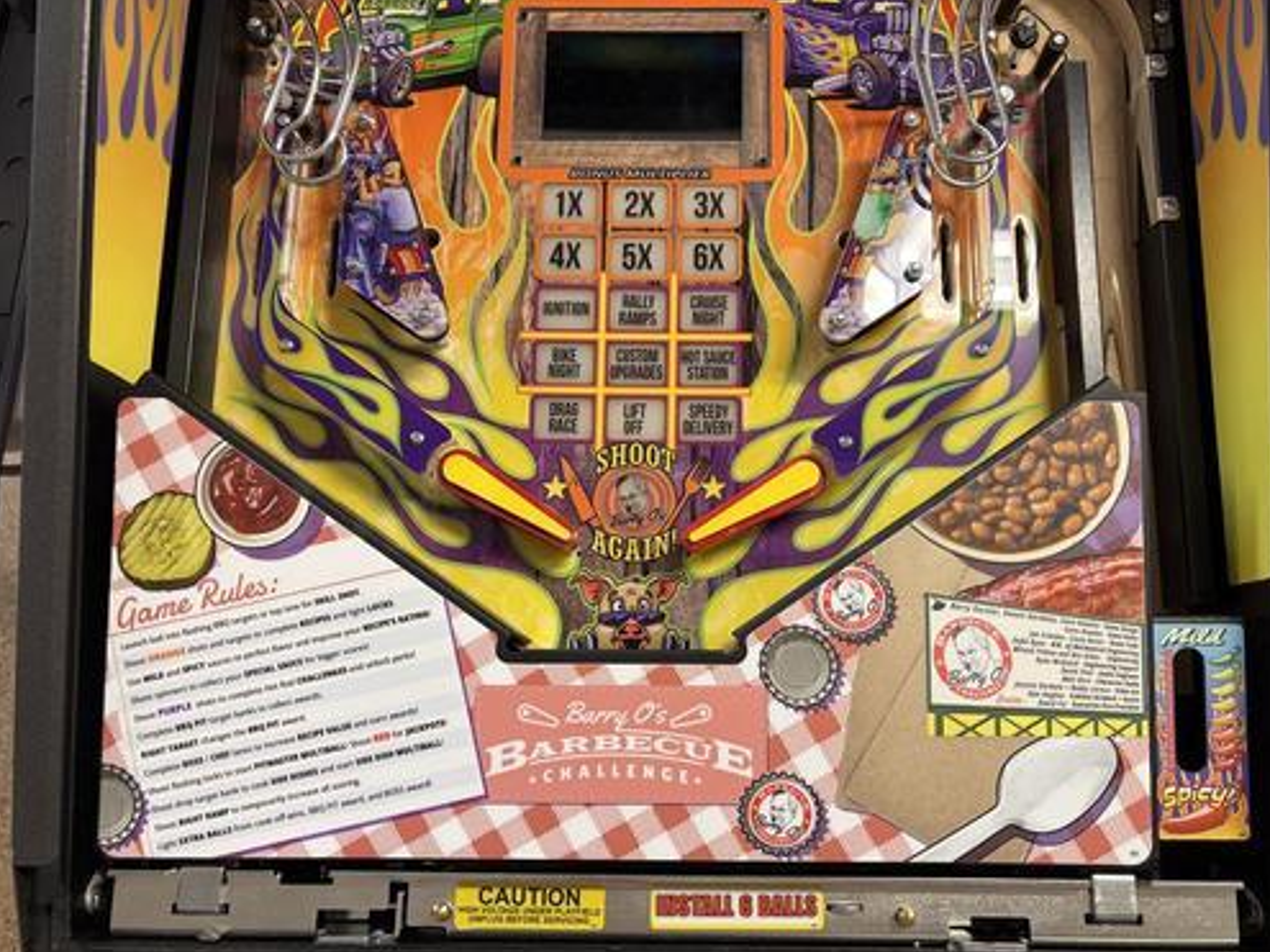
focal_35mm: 28
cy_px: 506
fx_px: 1027
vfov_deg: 49.7
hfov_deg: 63.4
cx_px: 673
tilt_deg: -72.2
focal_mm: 5.96
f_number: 1.6
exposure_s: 1/60
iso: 125
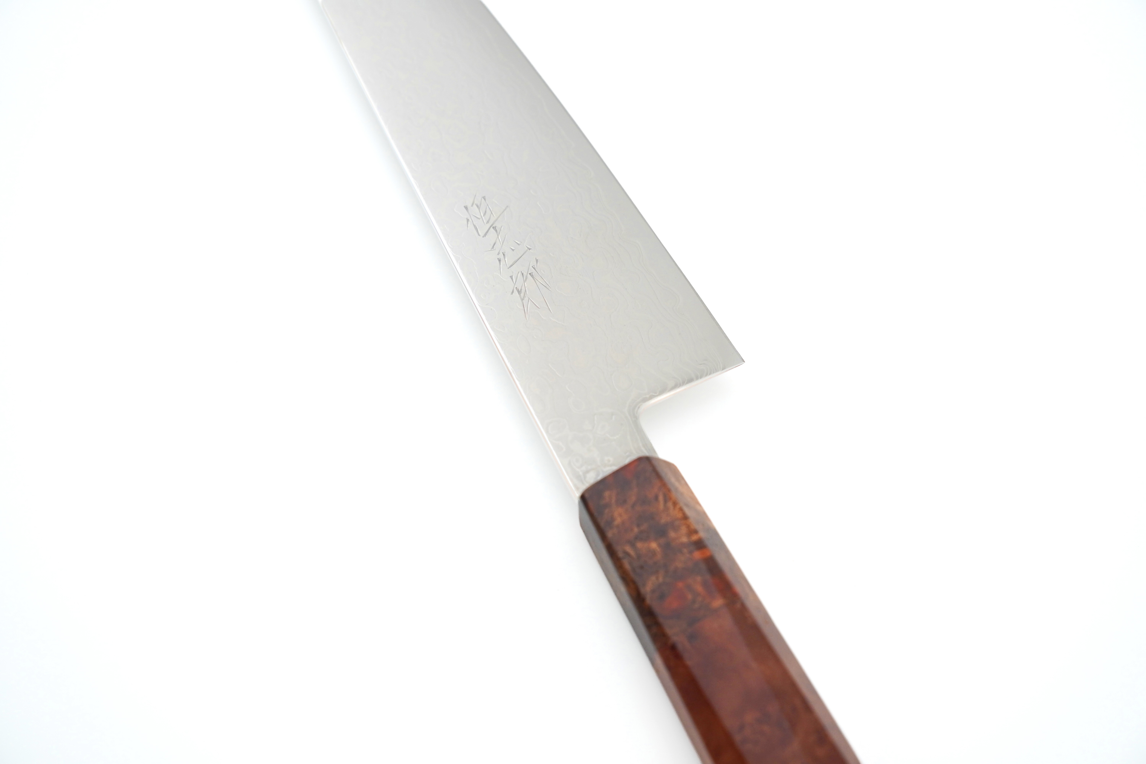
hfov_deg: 50.2
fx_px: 1222
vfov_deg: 34.7
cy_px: 382
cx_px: 573
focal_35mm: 38
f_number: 4
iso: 320
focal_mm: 25.6
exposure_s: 1/160
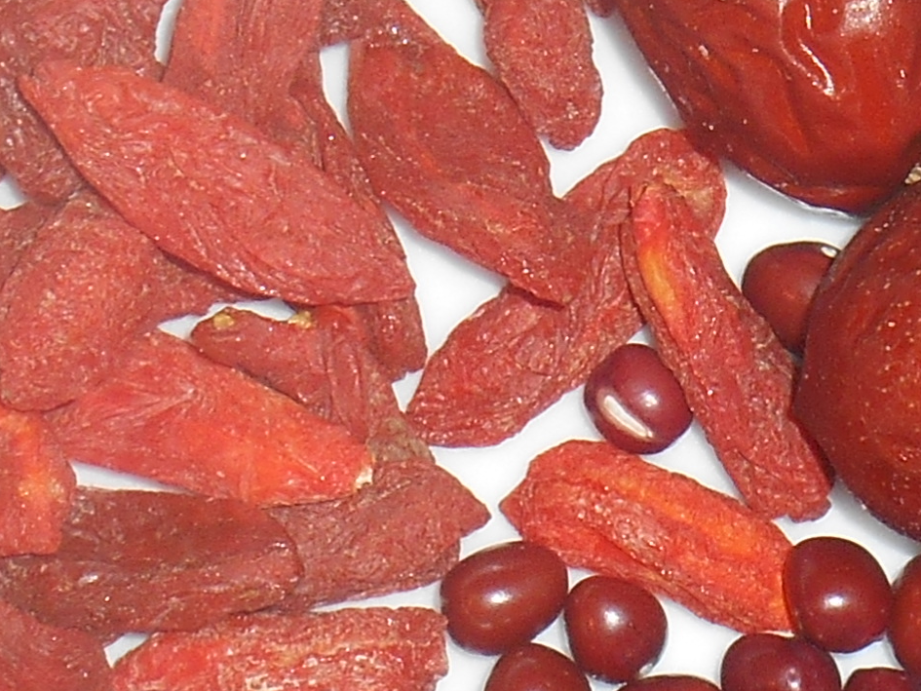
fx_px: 7690
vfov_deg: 5.1
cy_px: 1132
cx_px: 729
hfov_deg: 6.8
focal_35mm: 289
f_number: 4.2
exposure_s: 1/30
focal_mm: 9.5
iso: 80
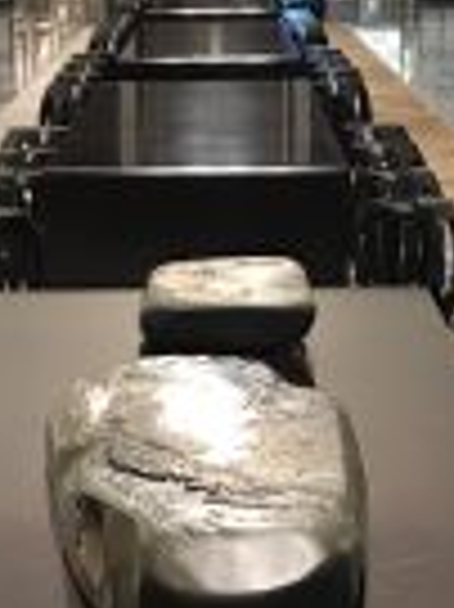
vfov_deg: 13.6
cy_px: 405
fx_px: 2540
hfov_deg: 10.2
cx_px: 223
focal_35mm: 145
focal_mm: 3.99
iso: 40
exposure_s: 1/25
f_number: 1.8
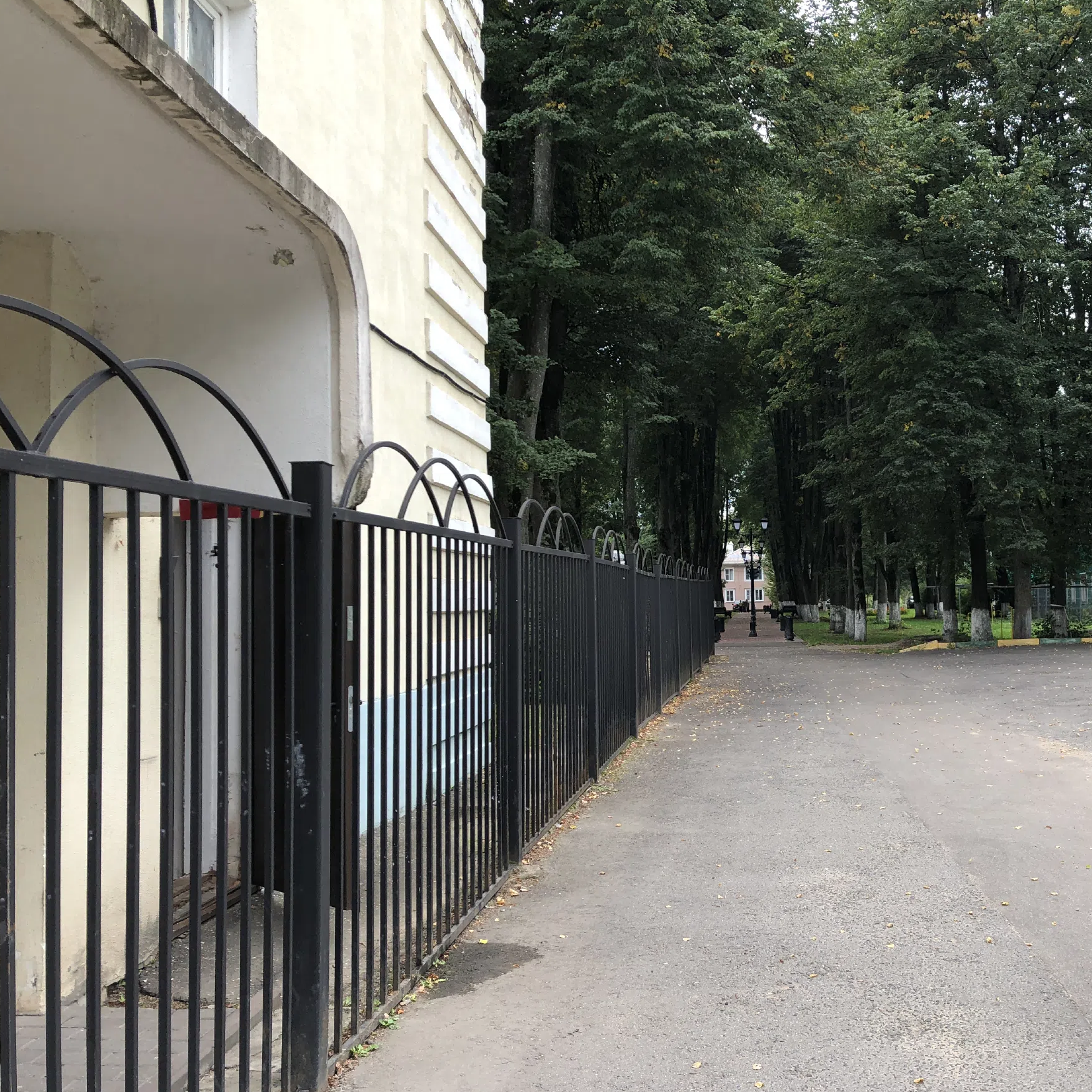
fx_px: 1213
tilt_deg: +2.9
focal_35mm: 34
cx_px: 744
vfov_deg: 48.4
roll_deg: +0.8
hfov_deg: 47.5
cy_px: 556
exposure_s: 1/252
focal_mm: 4
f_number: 1.8
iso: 20
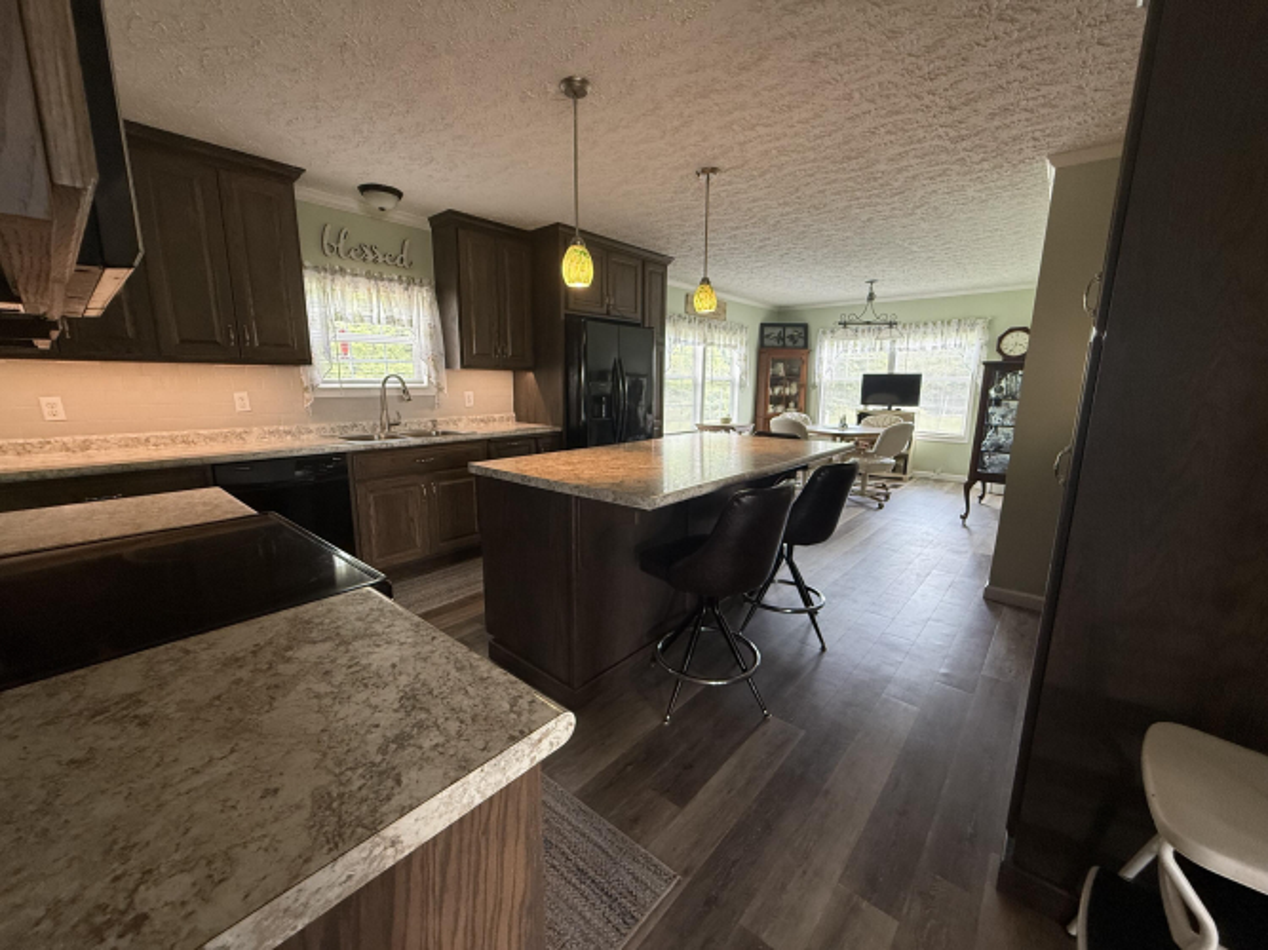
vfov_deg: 85.7
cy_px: 475
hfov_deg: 102.1
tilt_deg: -9.6
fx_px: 513
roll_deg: -0.7
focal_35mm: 14
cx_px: 634
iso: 250
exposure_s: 1/101
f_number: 2.2
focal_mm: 2.22
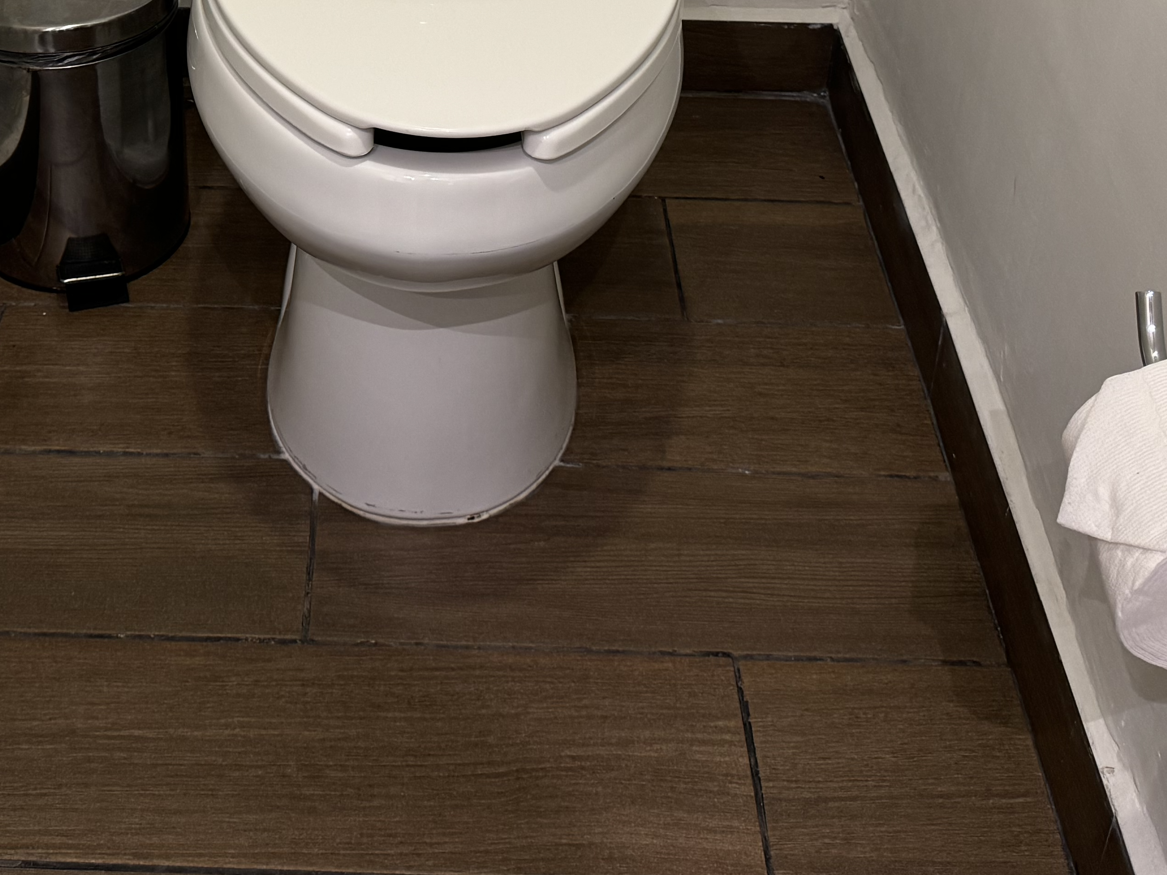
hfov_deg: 35.0
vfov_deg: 25.2
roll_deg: +0.8
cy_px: -82
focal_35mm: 54
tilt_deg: -29.0
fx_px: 1820
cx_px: 349
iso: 250
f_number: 1.78
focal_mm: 6.76
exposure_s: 1/60
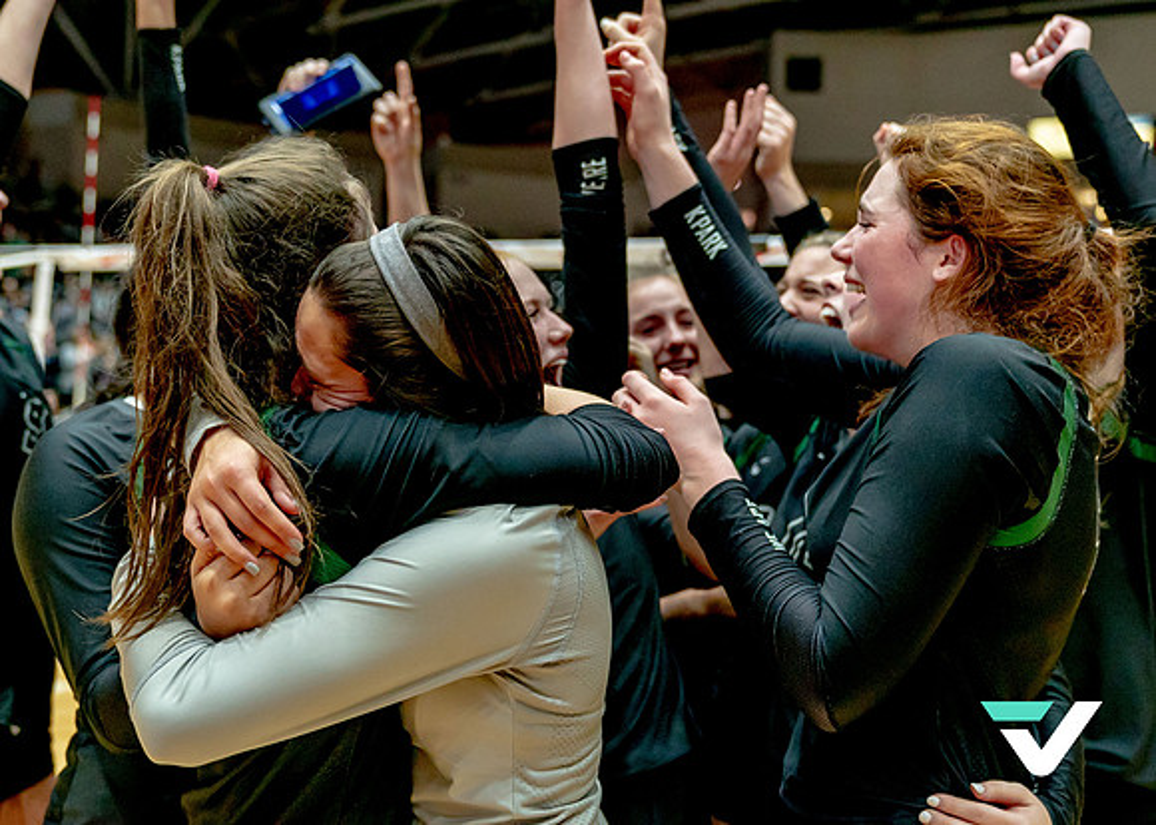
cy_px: 362
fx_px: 1430
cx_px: 523
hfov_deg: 44.0
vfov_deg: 32.1
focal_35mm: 44
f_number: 2.8
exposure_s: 1/1500
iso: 4000
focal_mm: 37
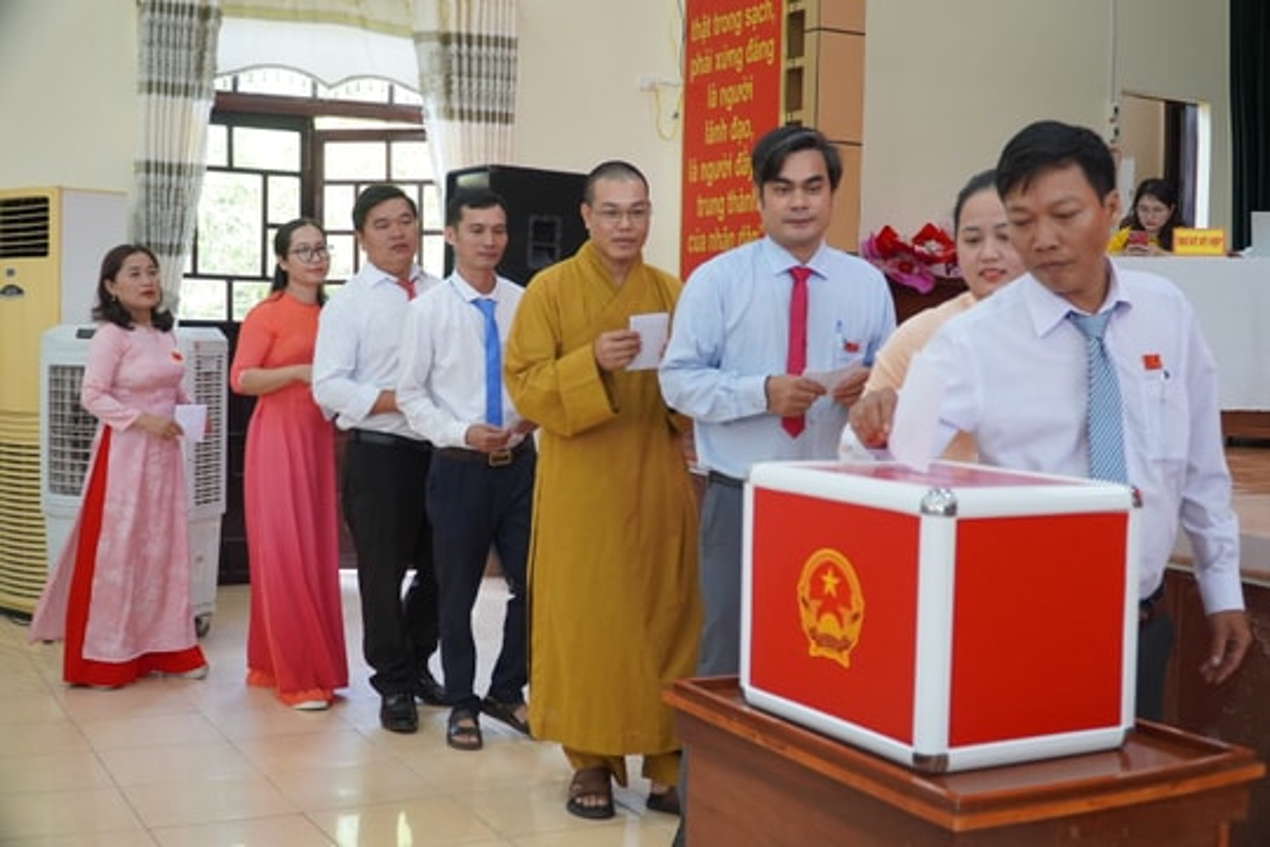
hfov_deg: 47.9
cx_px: 635
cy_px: 424
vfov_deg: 33.0
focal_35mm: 40
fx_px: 1429
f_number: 4
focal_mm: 27
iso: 1000
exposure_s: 1/160
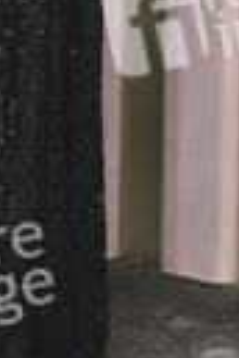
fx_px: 2928
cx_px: -8
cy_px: -128
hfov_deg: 4.7
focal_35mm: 294
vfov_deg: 6.9
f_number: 8
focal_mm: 95
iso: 800
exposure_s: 1/640
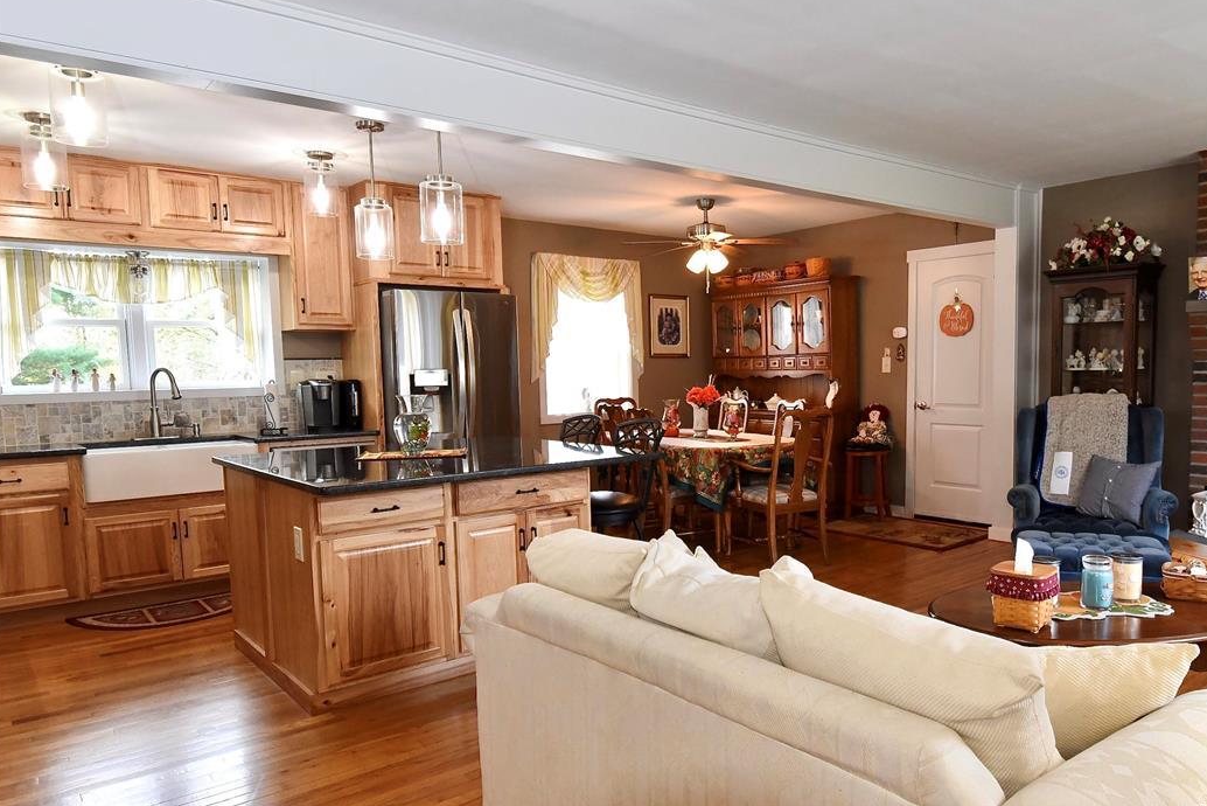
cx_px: 626
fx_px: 704
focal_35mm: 21
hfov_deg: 81.2
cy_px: 408
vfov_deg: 59.5
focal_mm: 20
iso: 2500
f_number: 6.3
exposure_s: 1/100
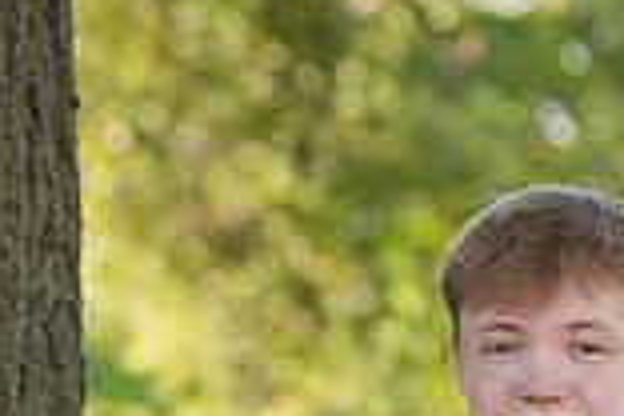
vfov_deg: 4.5
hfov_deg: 6.8
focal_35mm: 302
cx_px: 552
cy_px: 656
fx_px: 5234
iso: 800
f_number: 4.5
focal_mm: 105
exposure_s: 1/320
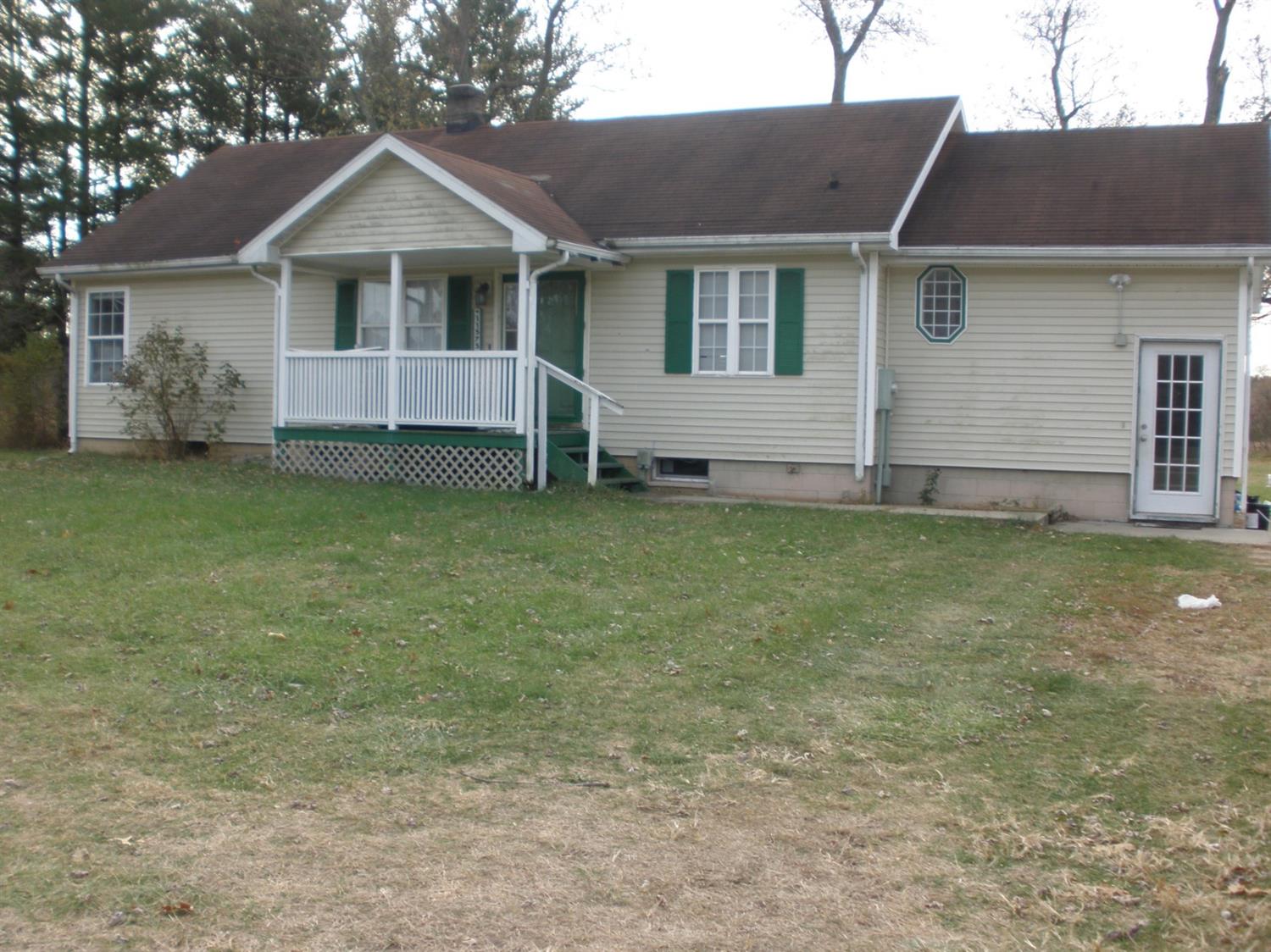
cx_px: 636
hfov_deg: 51.4
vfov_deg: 39.6
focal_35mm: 36
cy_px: 476
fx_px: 1321
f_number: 3.5
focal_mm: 6.3
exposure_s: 1/125
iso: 64
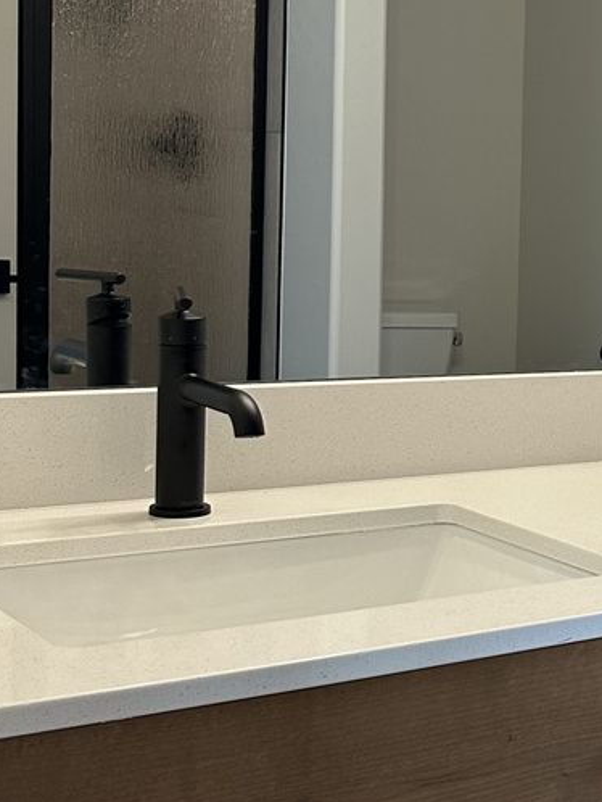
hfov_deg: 17.7
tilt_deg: -5.9
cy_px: 358
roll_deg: -4.5
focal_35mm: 74
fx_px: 1714
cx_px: 917
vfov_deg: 26.3
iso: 125
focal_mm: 6.86
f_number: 1.78
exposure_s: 1/120
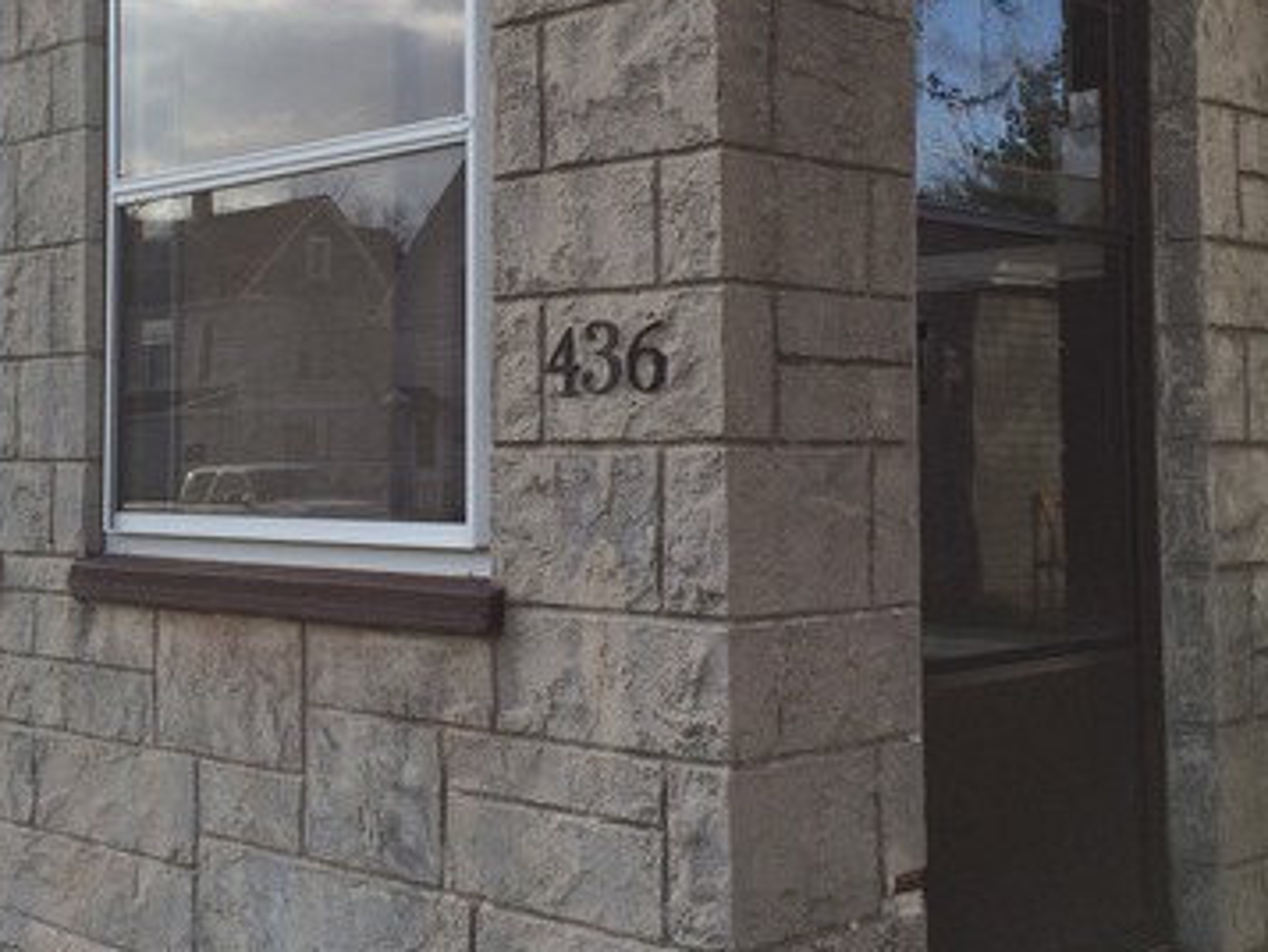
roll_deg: +1.2
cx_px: 558
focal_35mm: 52
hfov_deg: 36.8
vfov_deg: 28.0
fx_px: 1905
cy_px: 359
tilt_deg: +2.6
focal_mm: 4.15
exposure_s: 1/651
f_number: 2.2
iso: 32
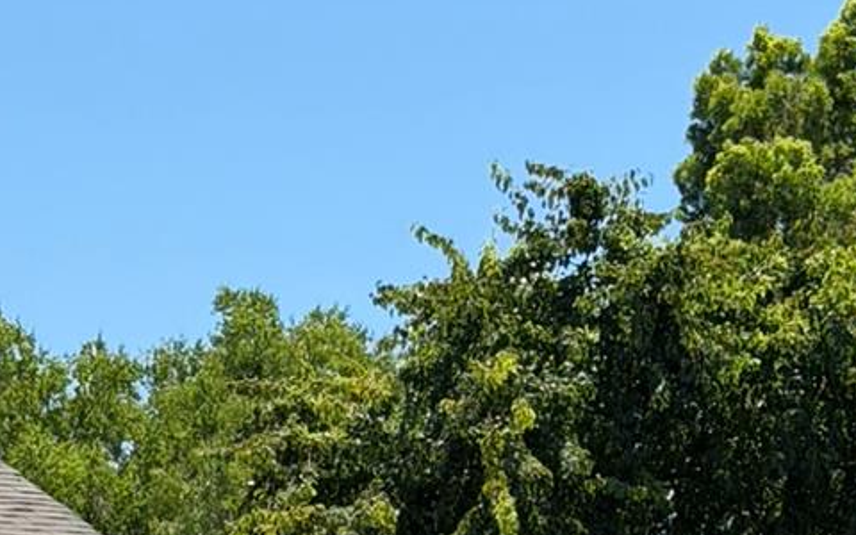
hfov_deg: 13.1
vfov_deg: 7.7
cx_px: 258
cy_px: 1214
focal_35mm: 159
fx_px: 3709
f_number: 1.78
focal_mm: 6.76
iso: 64
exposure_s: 1/2342
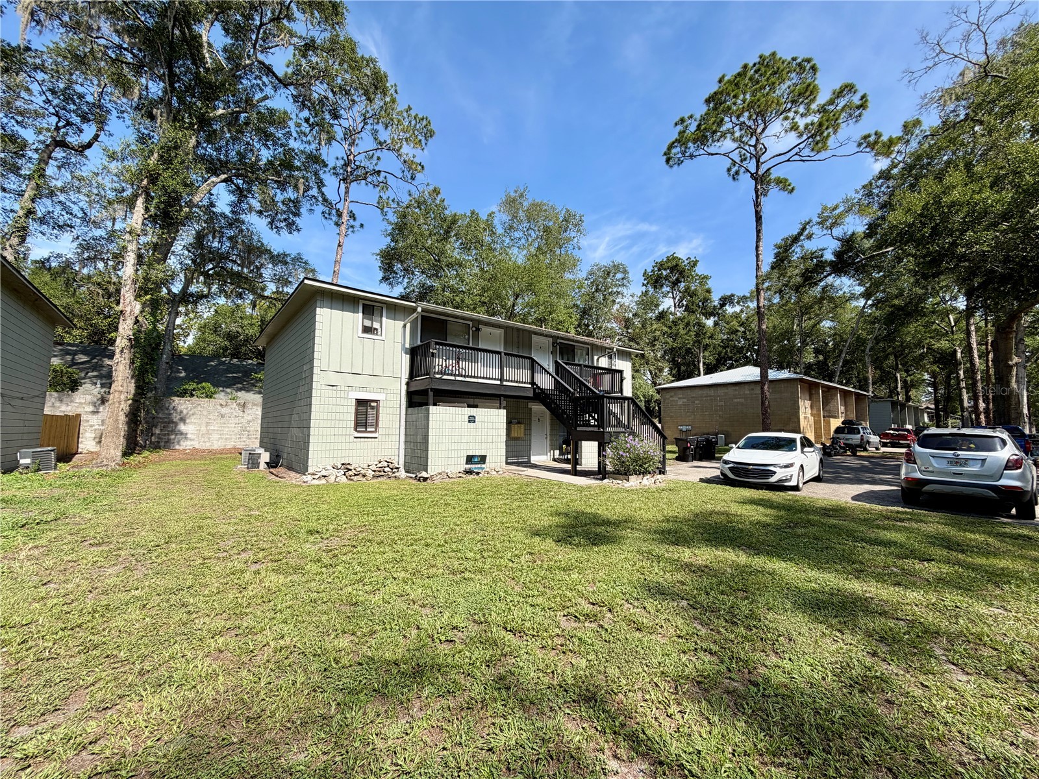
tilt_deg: +6.0
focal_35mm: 14
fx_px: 420
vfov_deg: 85.7
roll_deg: -0.5
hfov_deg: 102.1
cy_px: 390
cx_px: 520
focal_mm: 2.22
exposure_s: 1/770
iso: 32
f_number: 2.2
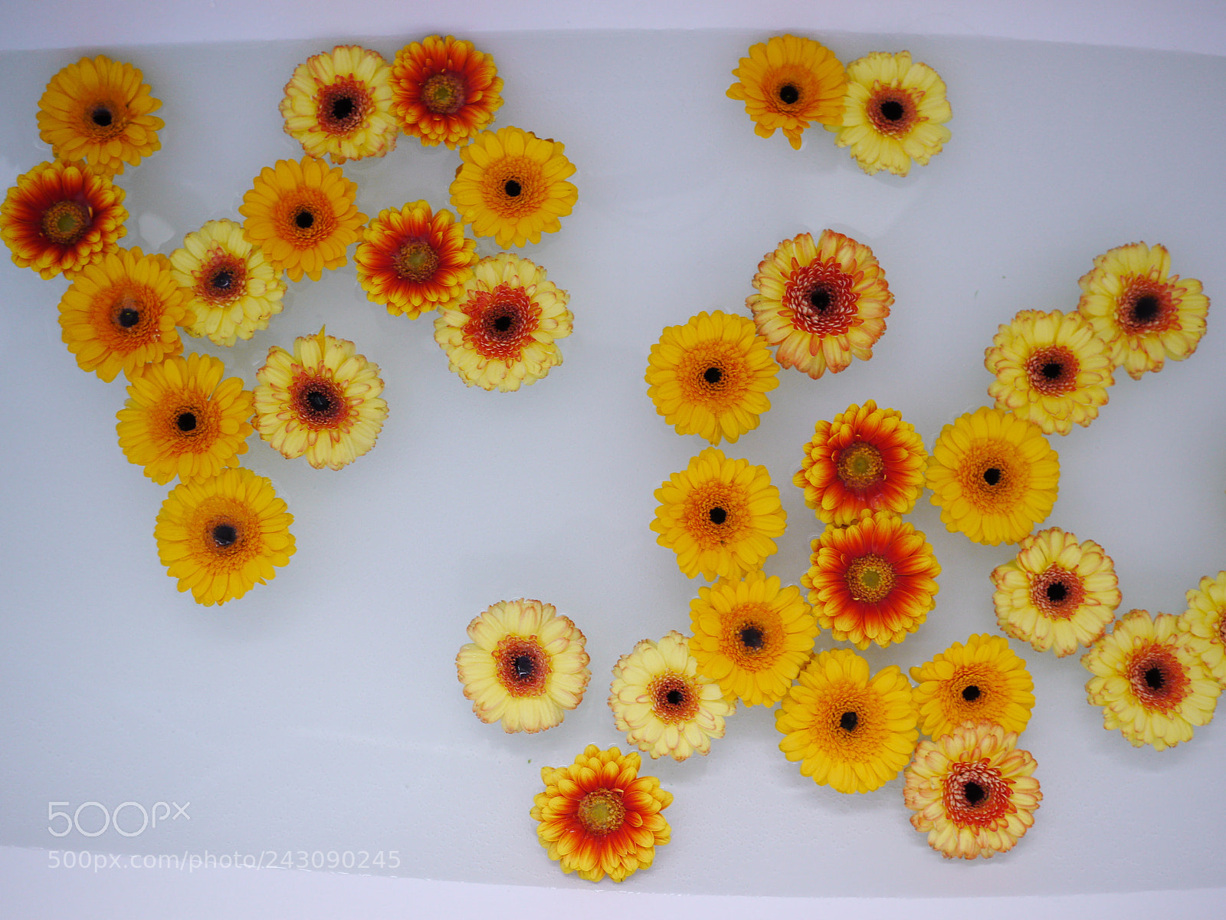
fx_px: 1417
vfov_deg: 36.0
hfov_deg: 46.8
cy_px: 460
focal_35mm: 40
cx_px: 613
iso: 640
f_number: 2.2
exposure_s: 1/60
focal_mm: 20
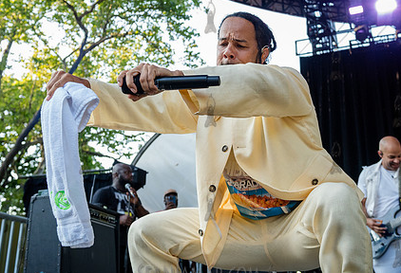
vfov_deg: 26.3
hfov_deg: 37.8
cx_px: 243
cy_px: 92
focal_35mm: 52
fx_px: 583
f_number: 4
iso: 1600
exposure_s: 1/500
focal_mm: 34
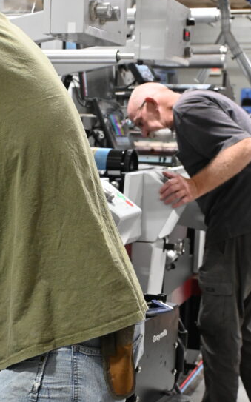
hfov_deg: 18.2
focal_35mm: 71
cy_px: 241
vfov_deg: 28.9
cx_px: 52
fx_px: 778
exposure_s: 1/125
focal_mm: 24
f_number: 4.2
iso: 1800
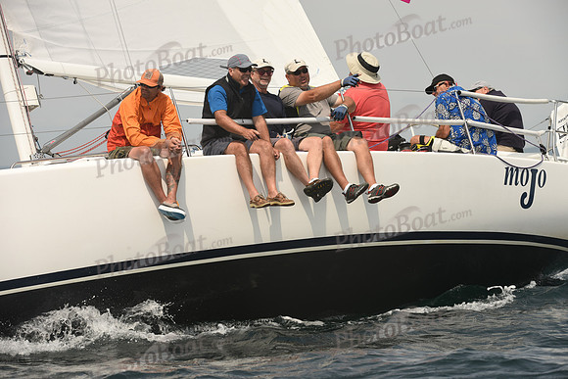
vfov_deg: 6.9
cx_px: 284
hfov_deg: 10.3
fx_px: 3156
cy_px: 190
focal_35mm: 200
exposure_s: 1/800
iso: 250
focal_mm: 200
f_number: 7.1
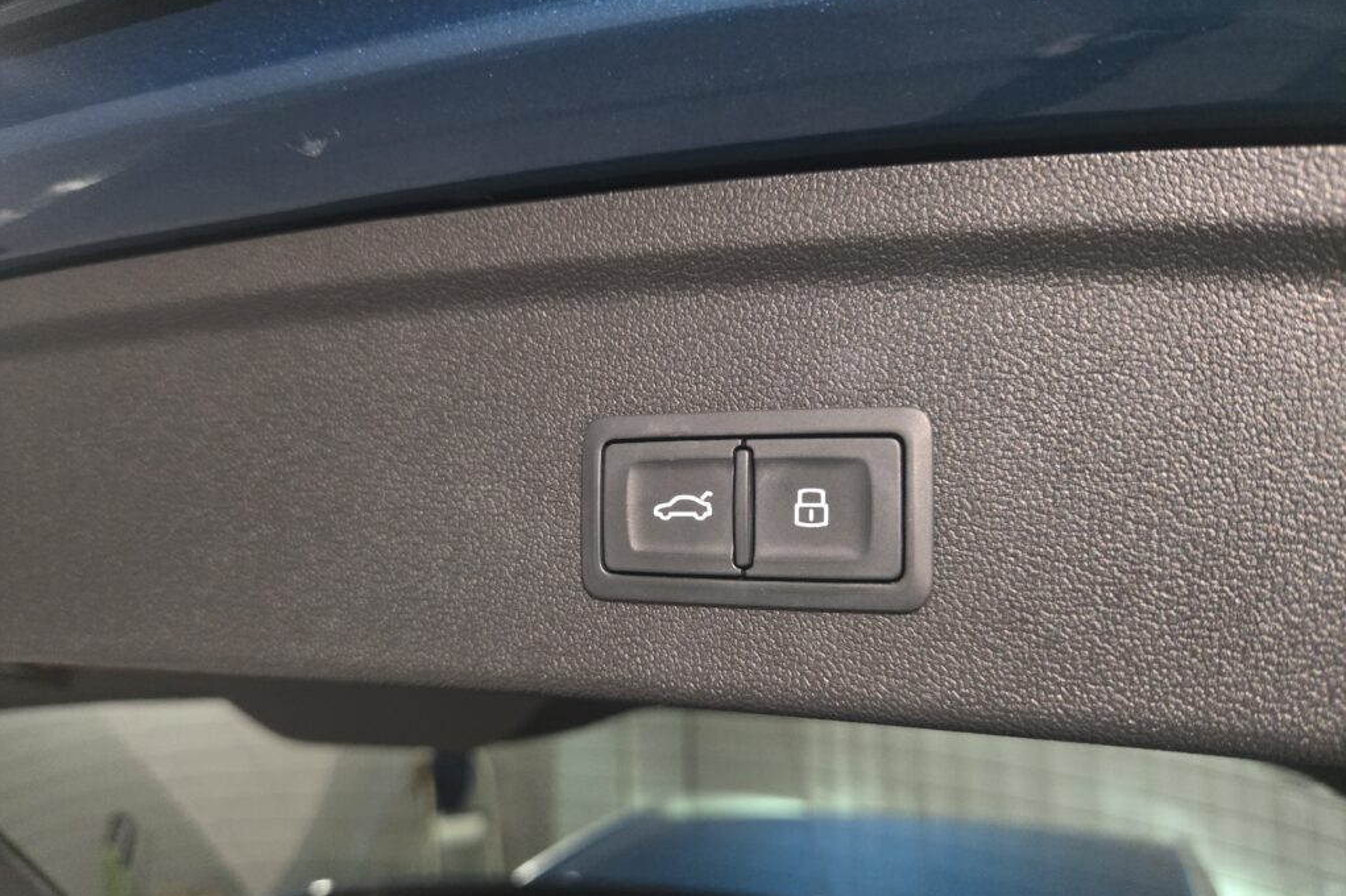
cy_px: 499
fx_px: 897
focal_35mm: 24
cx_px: 672
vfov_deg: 53.0
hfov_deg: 73.8
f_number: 1.8
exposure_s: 1/50
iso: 1600
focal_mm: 5.4
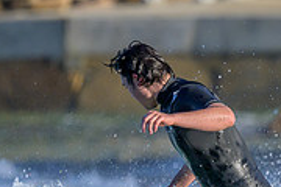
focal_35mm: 3155
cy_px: 243
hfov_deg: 0.7
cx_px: 279
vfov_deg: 0.4
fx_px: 24625
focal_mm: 800
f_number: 6.3
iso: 400
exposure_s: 1/2000
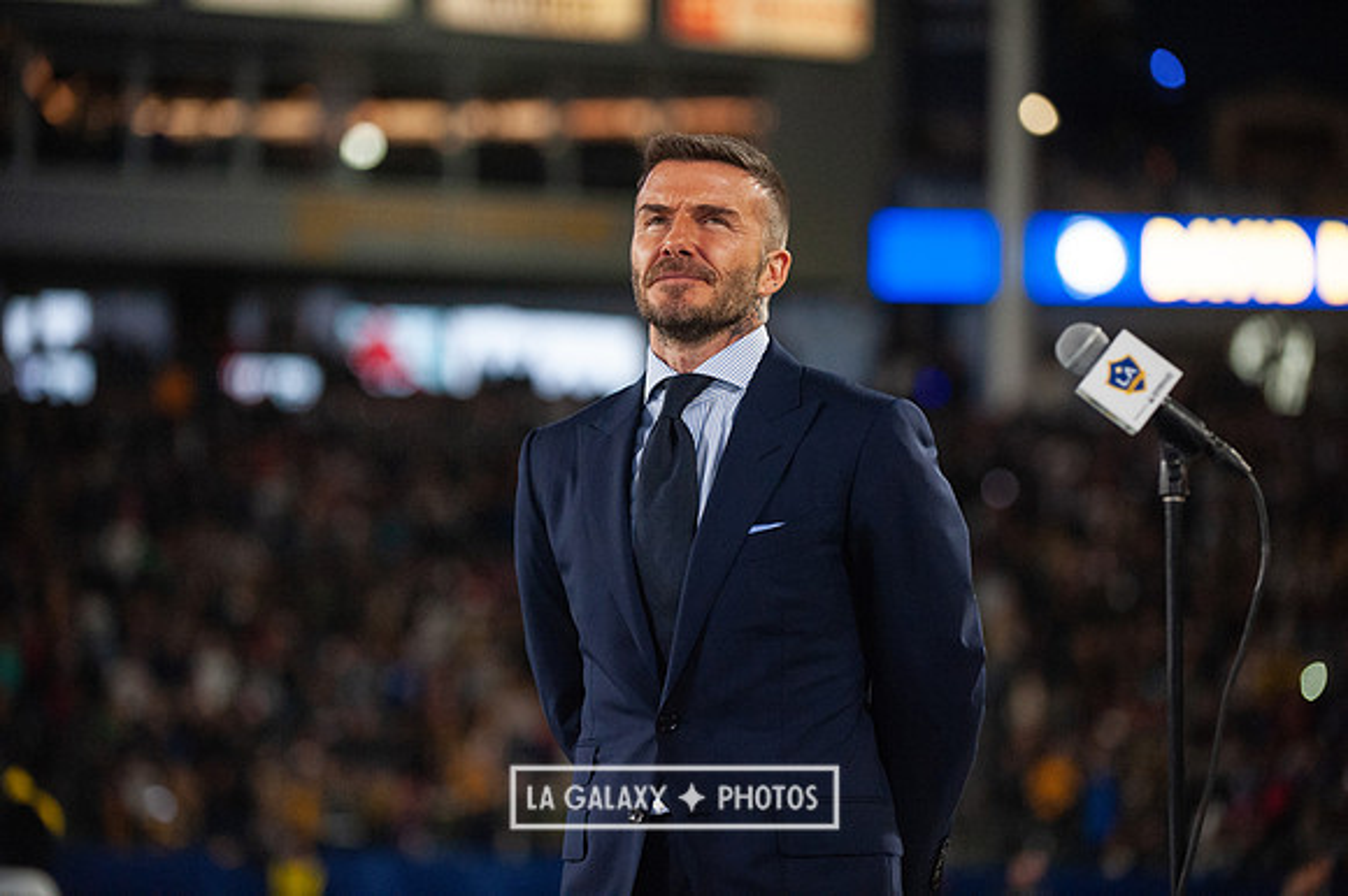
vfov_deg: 10.5
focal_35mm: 130
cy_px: 448
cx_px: 674
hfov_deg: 15.8
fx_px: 4865
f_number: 2.8
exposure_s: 1/2000
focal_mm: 130
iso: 3200
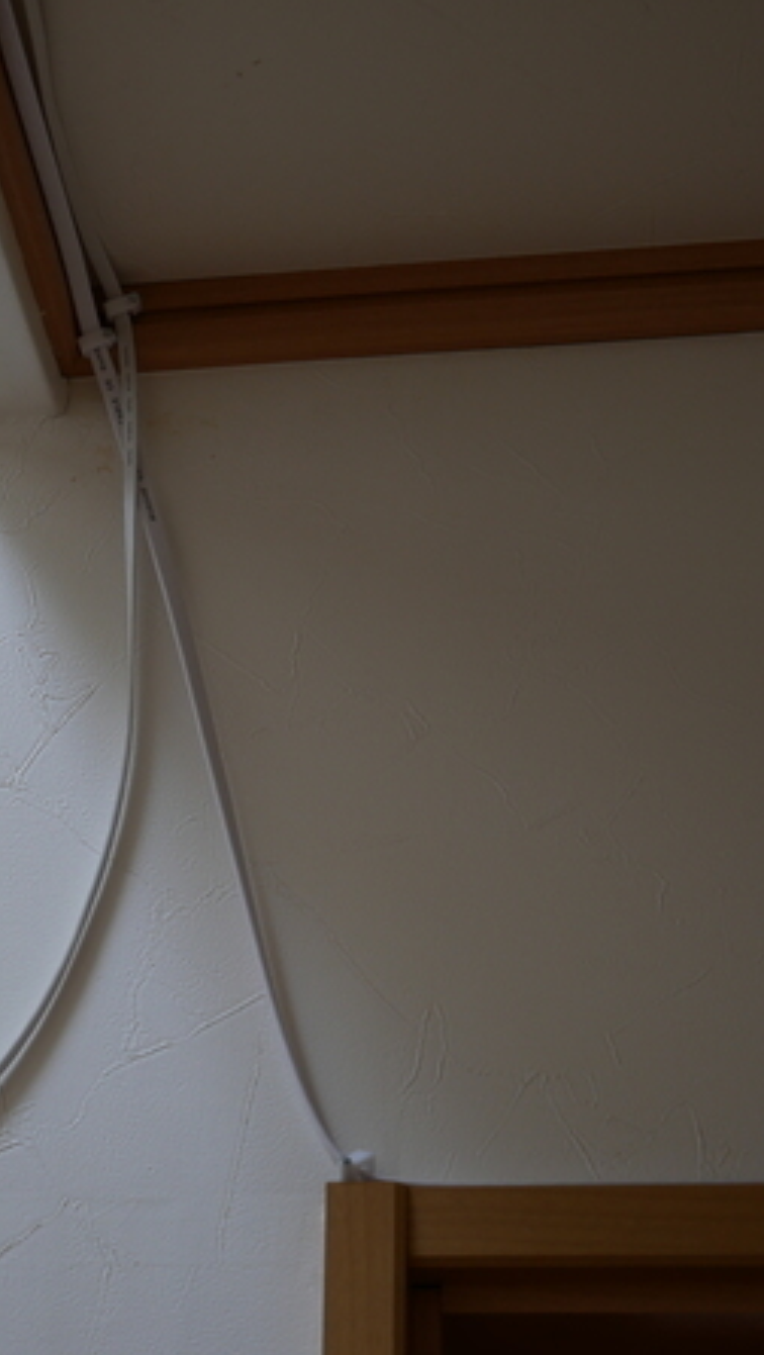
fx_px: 2840
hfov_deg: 15.2
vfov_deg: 26.8
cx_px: 94
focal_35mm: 79
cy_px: 674
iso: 200
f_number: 4.6
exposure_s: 1/80
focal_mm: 27
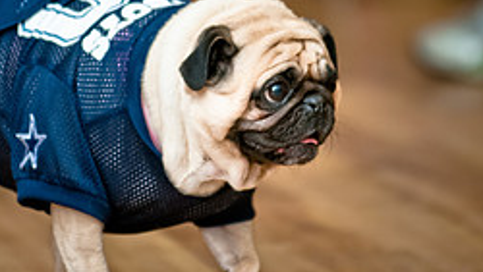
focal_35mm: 564
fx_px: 7228
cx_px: 210
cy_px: 33
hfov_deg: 3.8
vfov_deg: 2.2
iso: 200
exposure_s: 1/200
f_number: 2.8
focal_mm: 200
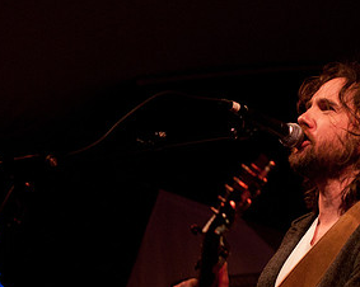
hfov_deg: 19.0
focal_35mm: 101
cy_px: 203
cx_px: 190
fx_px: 1075
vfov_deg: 15.2
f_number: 2.8
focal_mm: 35
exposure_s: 1/160
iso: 1250
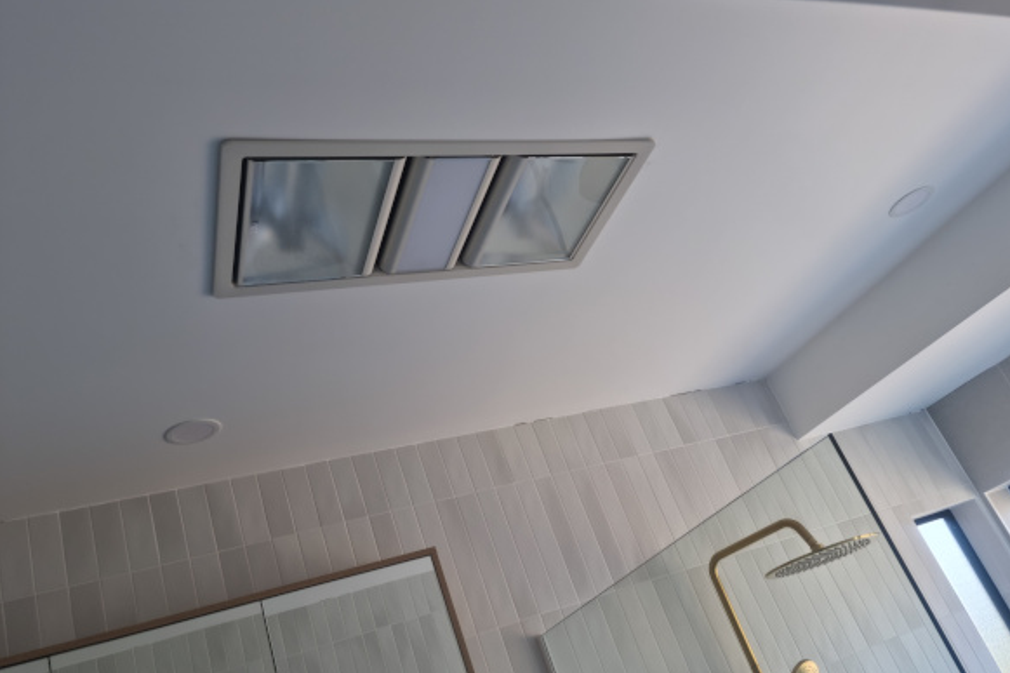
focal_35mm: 29
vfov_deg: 44.9
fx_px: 813
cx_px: 520
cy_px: 376
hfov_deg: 63.7
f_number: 2
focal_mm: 5.9
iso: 32
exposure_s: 1/50
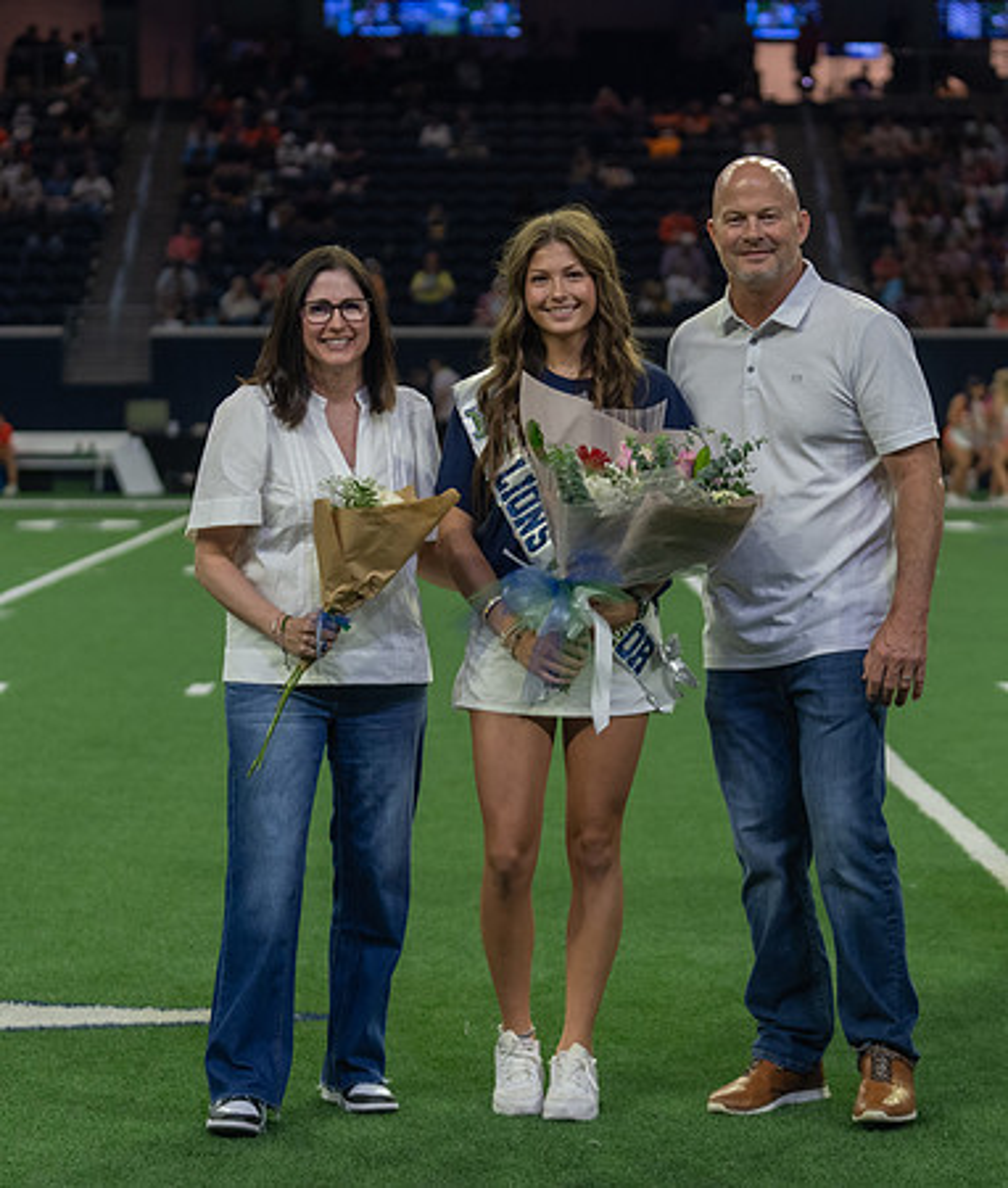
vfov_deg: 16.4
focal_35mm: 114
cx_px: 577
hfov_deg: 13.9
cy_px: 609
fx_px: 4119
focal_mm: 70
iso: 1000
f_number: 2.8
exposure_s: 1/320
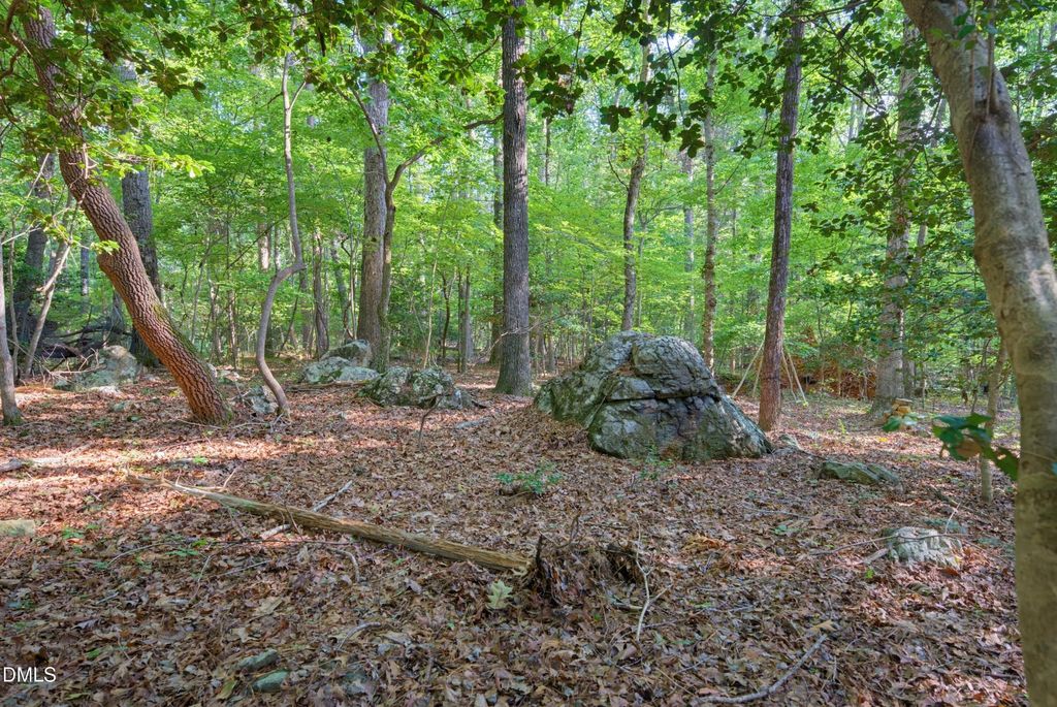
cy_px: 354
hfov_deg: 73.7
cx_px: 528
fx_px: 705
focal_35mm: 24
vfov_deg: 53.2
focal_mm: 24
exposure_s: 1/6
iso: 800
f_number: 7.1
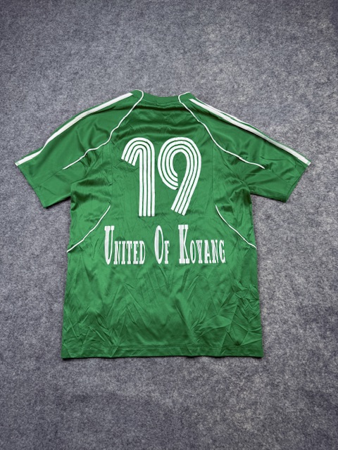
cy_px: 225
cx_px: 169
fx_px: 312
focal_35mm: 24
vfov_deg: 71.6
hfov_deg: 56.8
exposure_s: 1/196
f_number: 1.78
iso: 64
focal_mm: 6.76
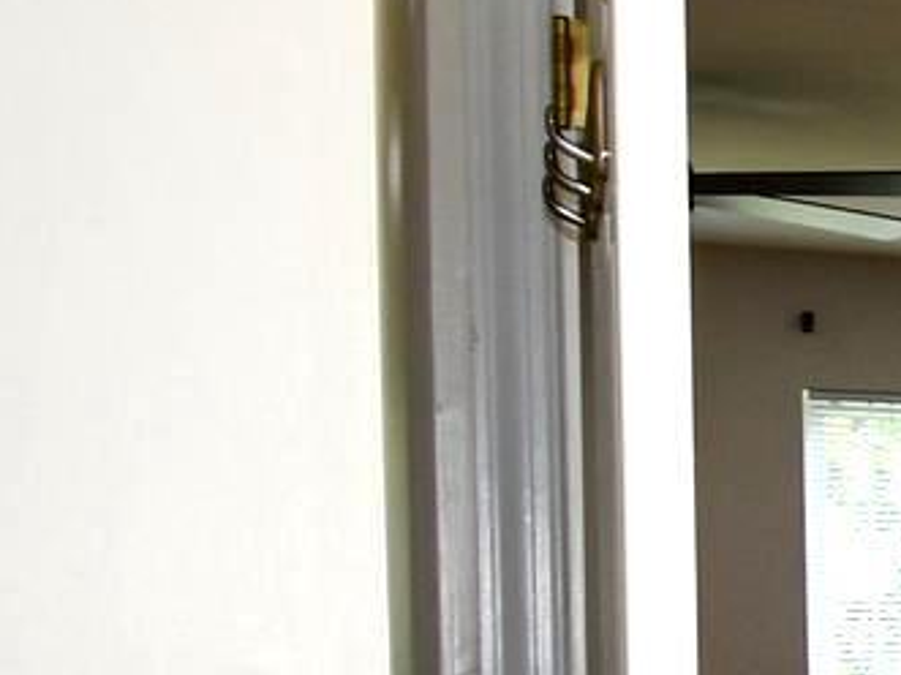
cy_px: 796
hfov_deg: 11.3
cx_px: 2698
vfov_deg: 13.5
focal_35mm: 107
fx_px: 2784
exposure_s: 1/80
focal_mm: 12
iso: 200
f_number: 4.5
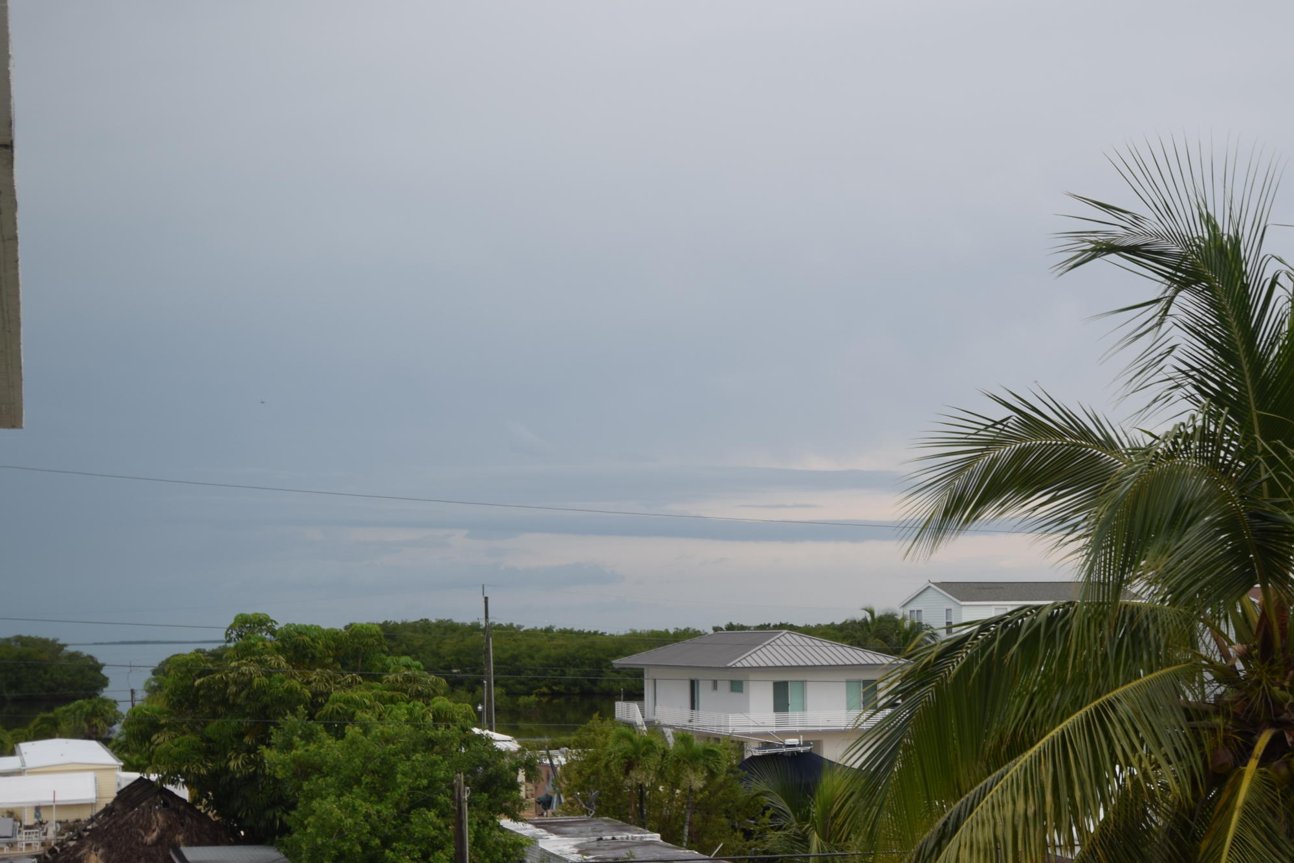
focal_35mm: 54
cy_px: 568
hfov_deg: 36.5
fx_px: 1941
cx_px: 848
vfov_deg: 24.9
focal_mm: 24
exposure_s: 1/160
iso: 100
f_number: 6.3
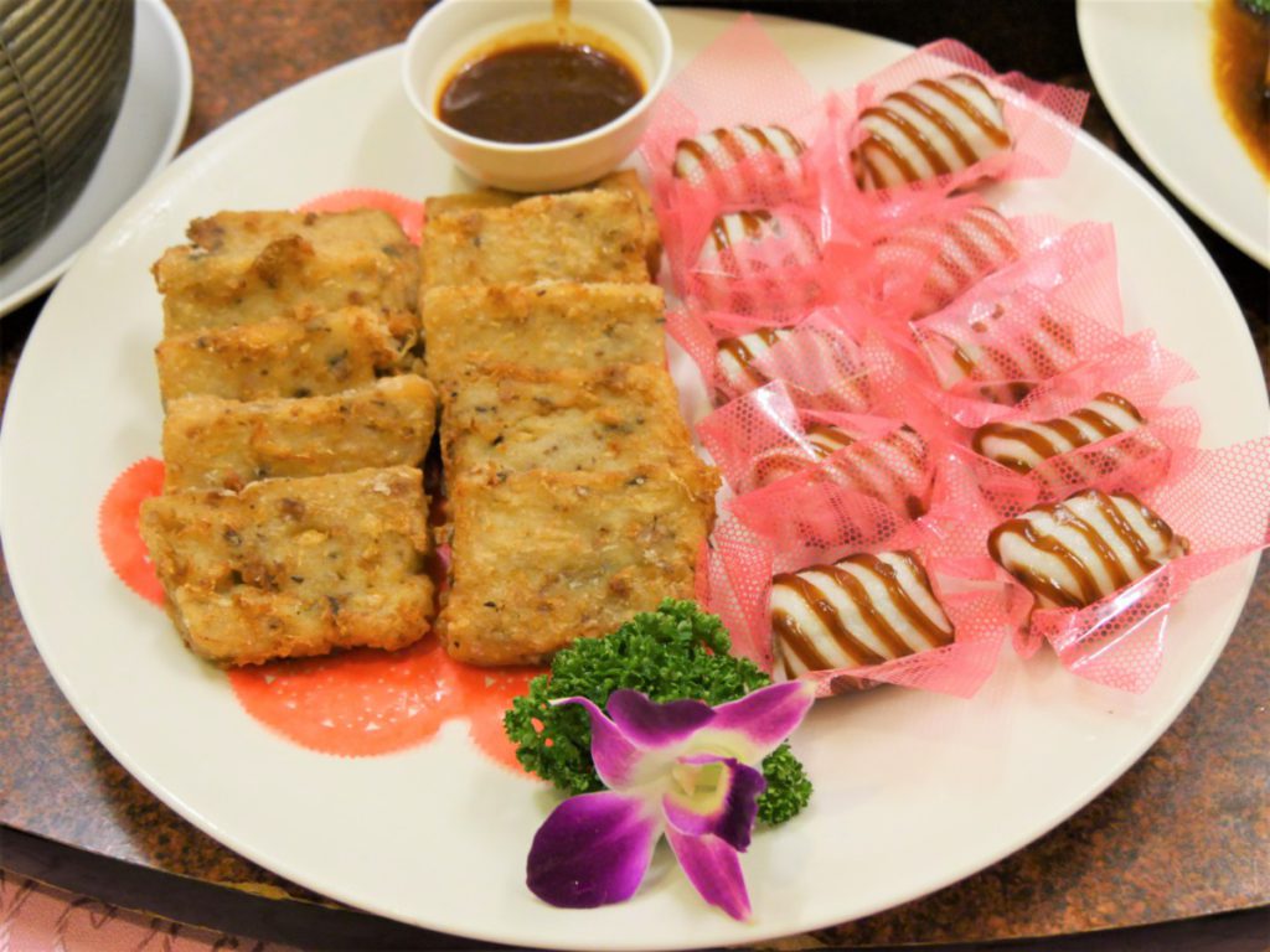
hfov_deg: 39.7
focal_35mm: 48
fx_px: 1761
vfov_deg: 30.3
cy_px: 476
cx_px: 635
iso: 2000
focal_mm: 24
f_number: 4.1
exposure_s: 1/60
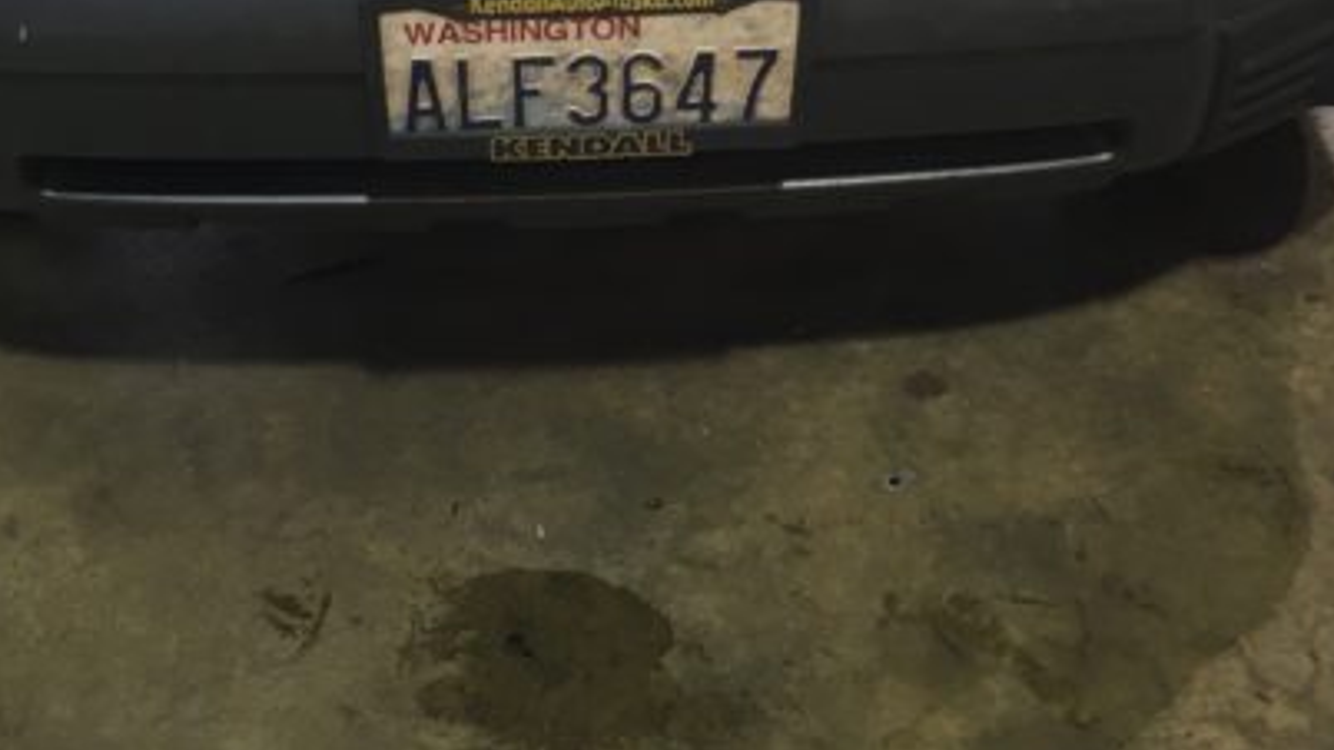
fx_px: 1945
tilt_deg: -30.0
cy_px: 15
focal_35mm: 55
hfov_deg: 37.9
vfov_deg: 21.1
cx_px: 670
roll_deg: -1.2
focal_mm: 4.15
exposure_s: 1/30
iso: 50
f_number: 2.2
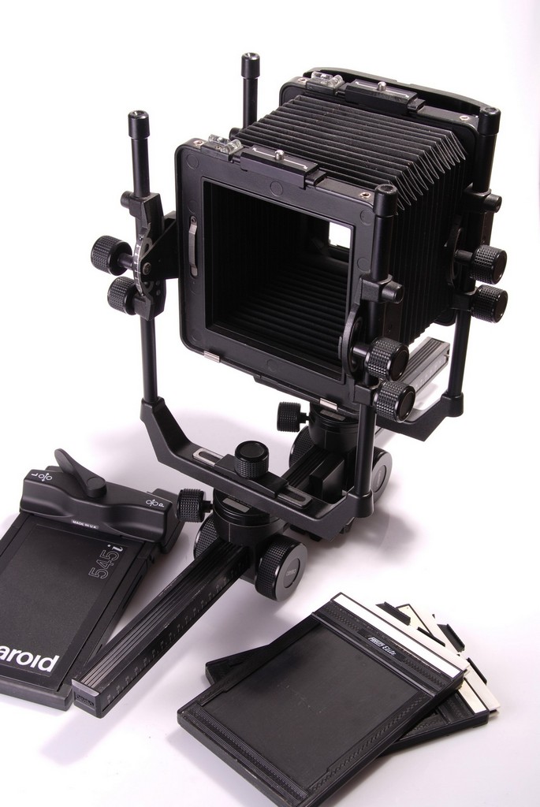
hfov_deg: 25.1
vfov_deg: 36.8
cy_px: 404
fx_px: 1212
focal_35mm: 54
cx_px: 270
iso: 100
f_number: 11
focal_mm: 36
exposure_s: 1/80
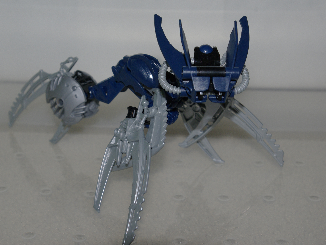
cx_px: 150
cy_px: 122
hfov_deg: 31.2
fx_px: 584
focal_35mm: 62
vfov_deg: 23.6
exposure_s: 1/60
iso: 400
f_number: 8
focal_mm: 38
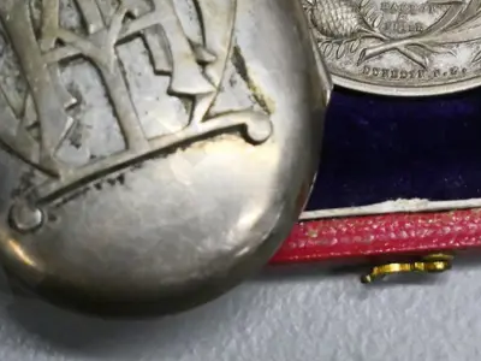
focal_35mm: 164
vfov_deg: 8.9
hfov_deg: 11.9
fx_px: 2279
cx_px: 457
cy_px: -72
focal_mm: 32
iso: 3200
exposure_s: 1/200
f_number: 5.6
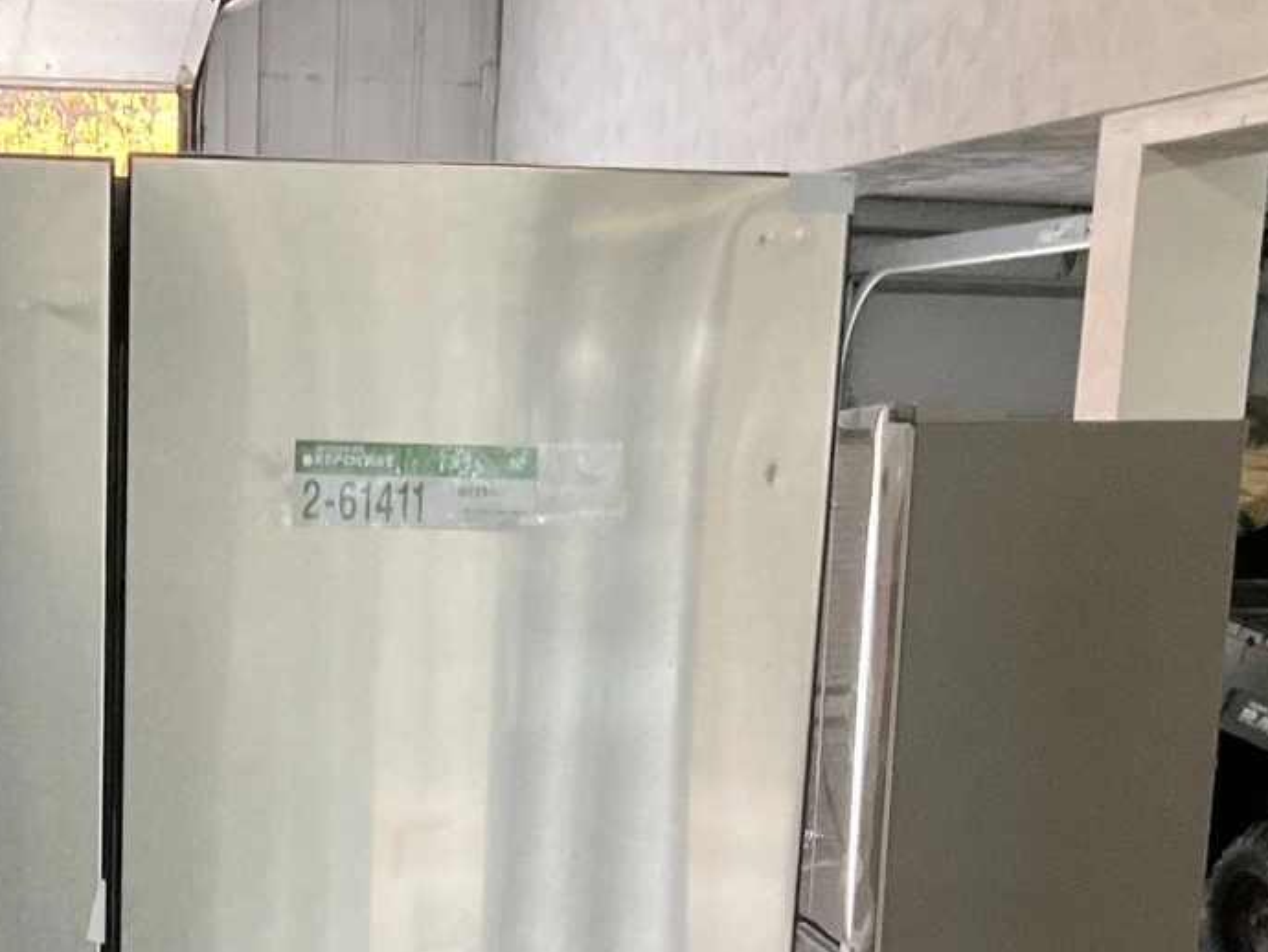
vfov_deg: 16.2
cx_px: 208
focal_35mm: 84
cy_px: 1375
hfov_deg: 22.9
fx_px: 3078
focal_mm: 3
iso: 200
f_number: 1.8
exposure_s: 1/60
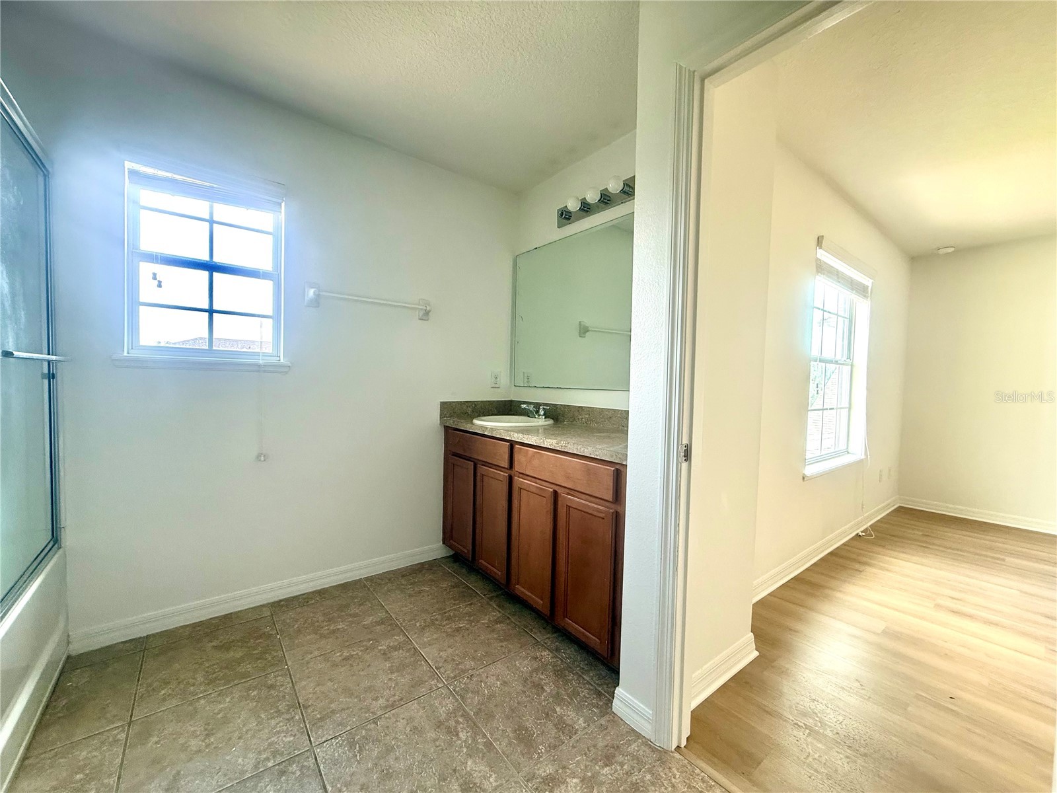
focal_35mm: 14
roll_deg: -1.8
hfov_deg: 102.1
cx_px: 528
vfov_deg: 85.7
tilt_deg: -2.5
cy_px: 396
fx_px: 427
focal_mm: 2.22
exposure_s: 1/99
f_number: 2.2
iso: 200
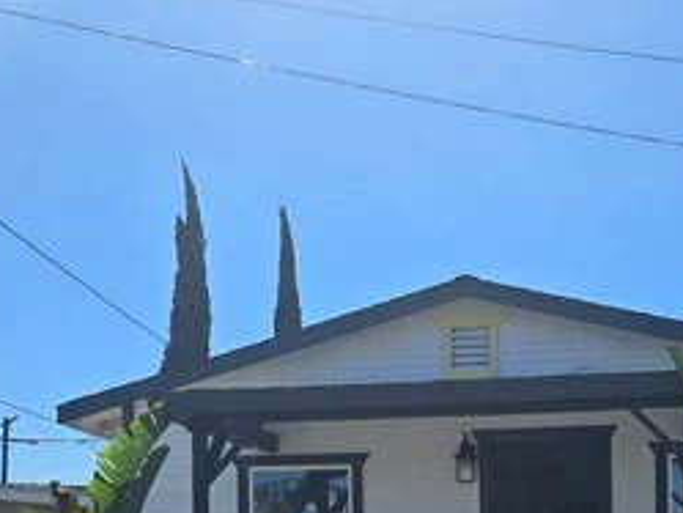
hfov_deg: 32.4
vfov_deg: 23.1
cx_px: 455
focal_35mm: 59
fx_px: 1165
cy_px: 590
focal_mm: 6.3
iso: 12
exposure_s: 1/978
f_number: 1.7
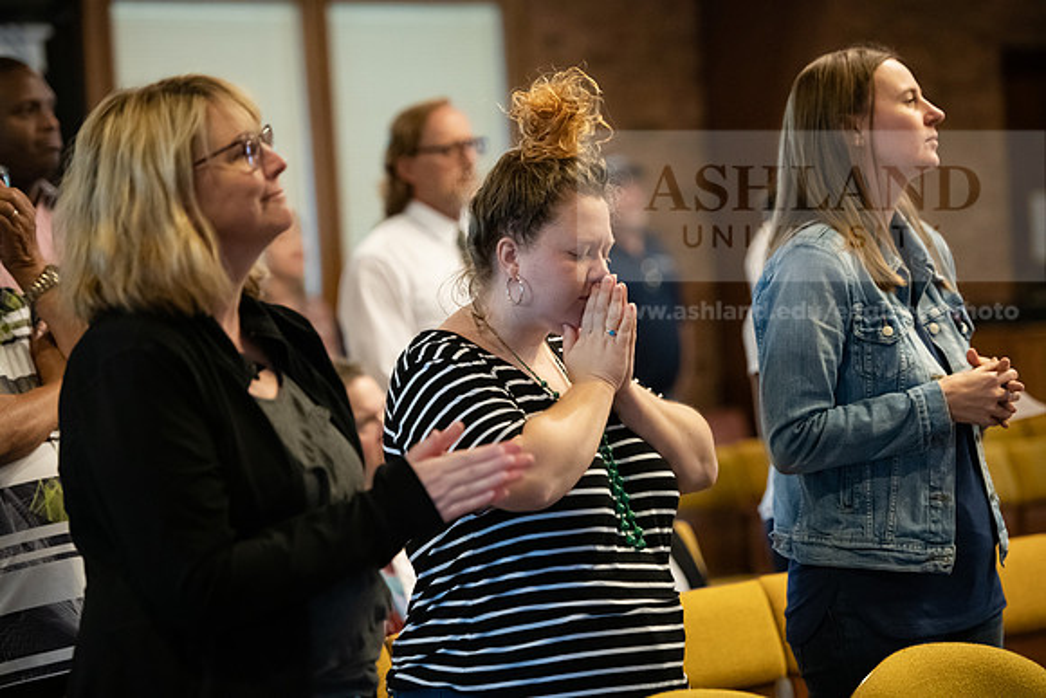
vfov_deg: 10.6
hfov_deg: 15.8
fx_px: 3778
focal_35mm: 130
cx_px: 523
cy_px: 349
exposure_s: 1/160
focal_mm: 130
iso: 4000
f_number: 2.8
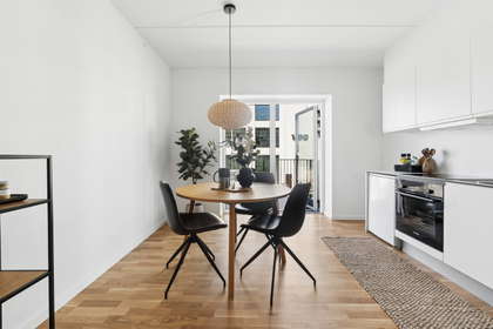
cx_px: 246
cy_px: 164
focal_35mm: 15
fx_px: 205
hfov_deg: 100.4
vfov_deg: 77.3
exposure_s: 1/30
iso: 200
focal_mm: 10
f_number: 8
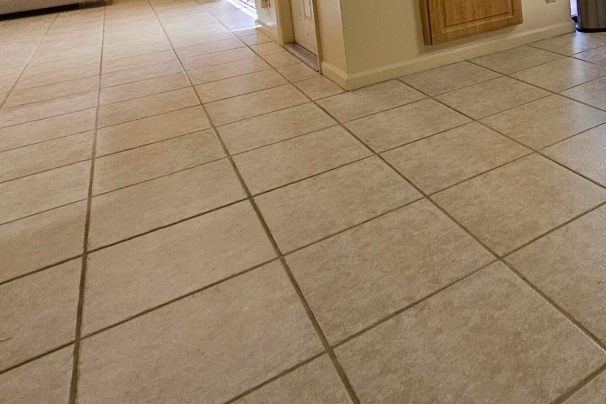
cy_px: -52
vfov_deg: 35.5
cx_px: 557
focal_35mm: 31
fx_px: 522
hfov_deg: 52.3
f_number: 2.2
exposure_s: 1/40
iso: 320
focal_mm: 2.2
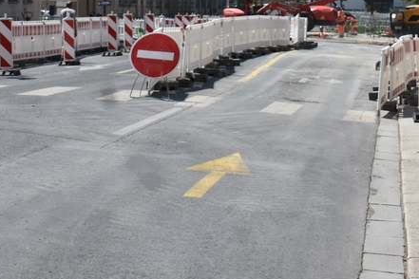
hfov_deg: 16.7
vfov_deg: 11.0
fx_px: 1420
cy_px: -61
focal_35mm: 122
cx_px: 130
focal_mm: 28
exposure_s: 1/500
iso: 180
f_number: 8
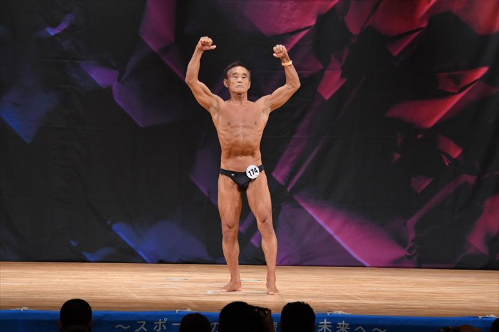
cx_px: 250
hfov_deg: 9.5
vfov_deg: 6.3
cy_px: 166
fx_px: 3006
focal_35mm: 217
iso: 3200
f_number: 5.6
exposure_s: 1/400
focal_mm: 145
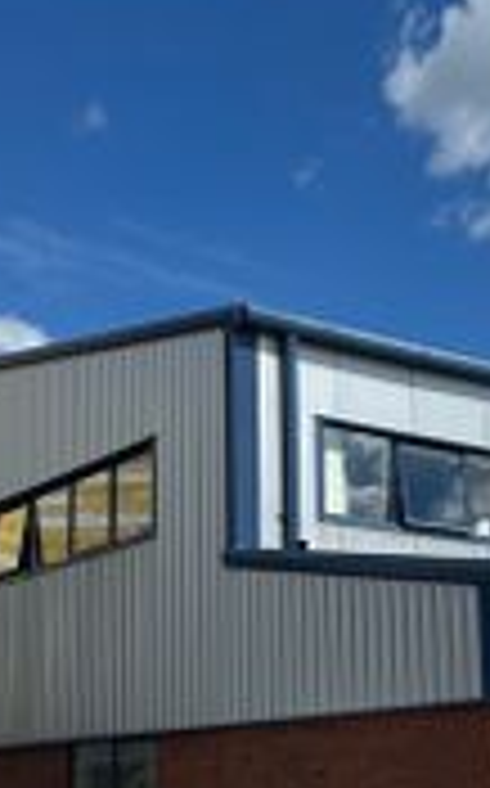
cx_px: 324
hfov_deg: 20.5
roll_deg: +1.6
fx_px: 1349
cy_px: 540
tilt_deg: +10.5
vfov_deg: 32.2
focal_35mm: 63
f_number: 1.5
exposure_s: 1/6211
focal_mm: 5.7
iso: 50
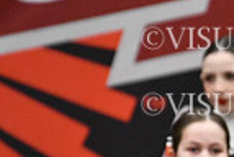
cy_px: 269
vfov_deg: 1.1
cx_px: 378
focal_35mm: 1215
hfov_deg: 1.7
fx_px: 7914
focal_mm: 200
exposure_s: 1/800
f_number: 2.8
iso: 5000
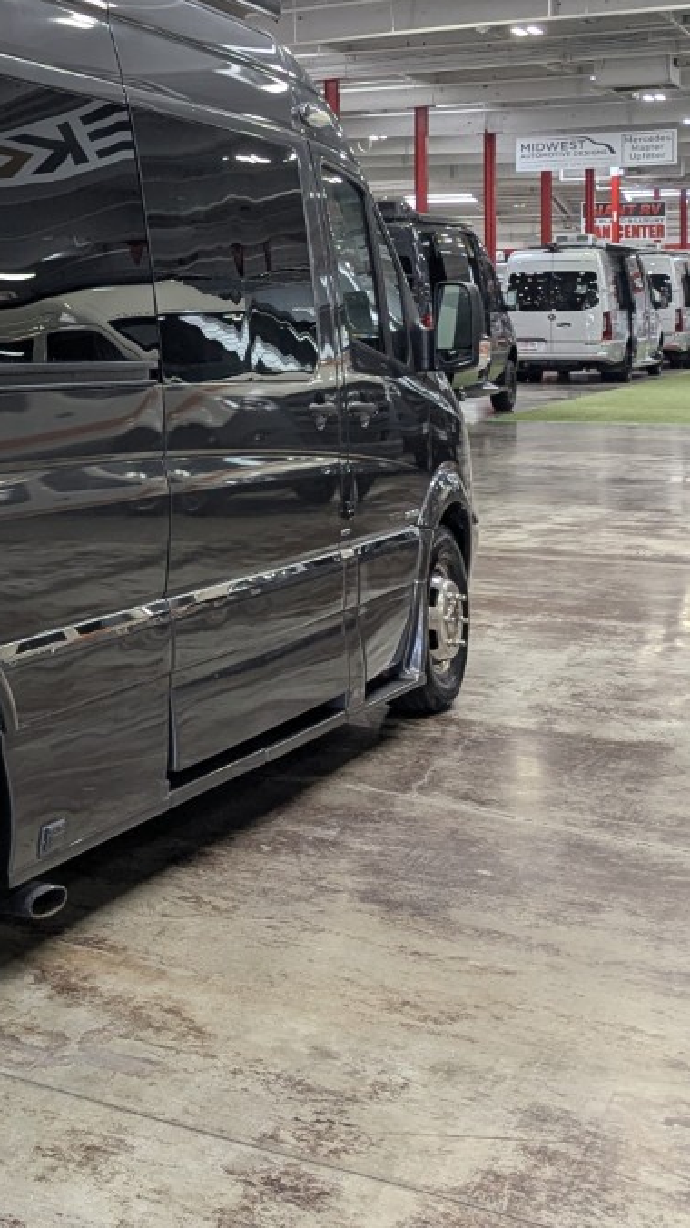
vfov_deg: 37.8
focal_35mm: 54
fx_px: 1757
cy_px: 354
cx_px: -482
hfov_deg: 18.4
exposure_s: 1/120
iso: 79
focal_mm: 6.81
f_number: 1.85
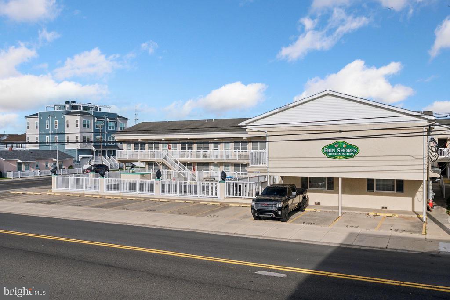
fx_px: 400
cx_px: 225
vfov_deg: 41.1
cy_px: 150
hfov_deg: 58.7
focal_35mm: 32
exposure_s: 1/250
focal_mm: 32
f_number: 16
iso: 250
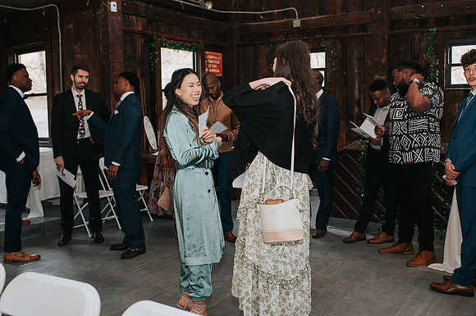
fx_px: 494
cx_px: 238
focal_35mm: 37
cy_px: 147
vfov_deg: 35.5
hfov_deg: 51.4
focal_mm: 35
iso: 1000
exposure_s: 1/200
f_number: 3.2
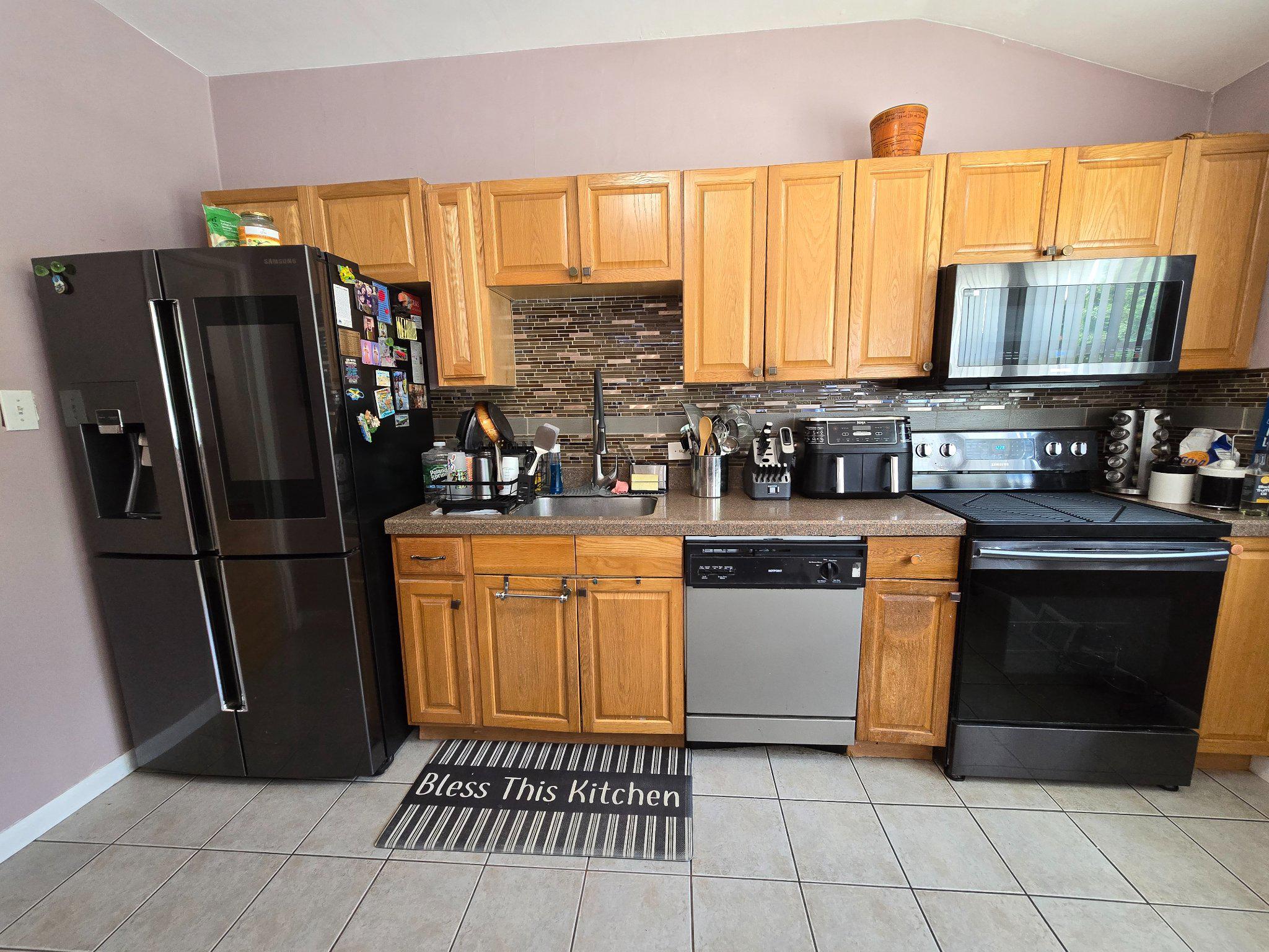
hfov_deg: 106.2
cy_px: 476
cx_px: 634
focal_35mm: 13
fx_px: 477
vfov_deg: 89.9
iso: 320
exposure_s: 1/60
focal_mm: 2.2
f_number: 2.2
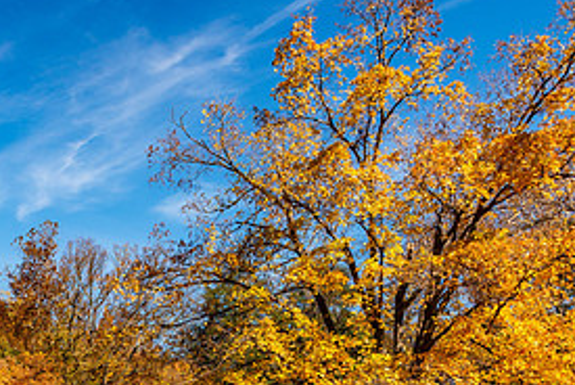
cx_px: -2
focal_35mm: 59
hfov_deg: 31.3
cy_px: 390
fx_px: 943
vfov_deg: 22.1
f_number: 9
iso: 200
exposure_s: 1/320
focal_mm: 28
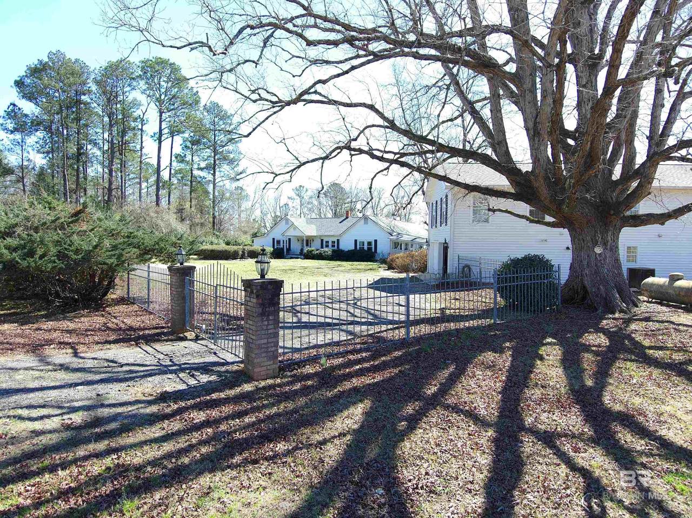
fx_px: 420
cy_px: 259
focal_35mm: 21
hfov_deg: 79.0
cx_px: 346
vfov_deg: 63.4
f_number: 2.8
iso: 100
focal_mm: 3.7
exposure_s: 1/240
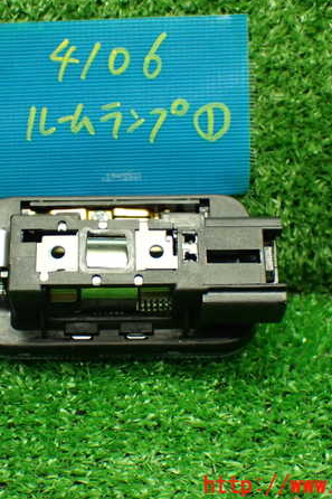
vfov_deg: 28.9
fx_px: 969
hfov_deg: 19.4
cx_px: 121
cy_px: 248
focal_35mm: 70
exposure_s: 1/60
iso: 800
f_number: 3.2
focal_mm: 9.01
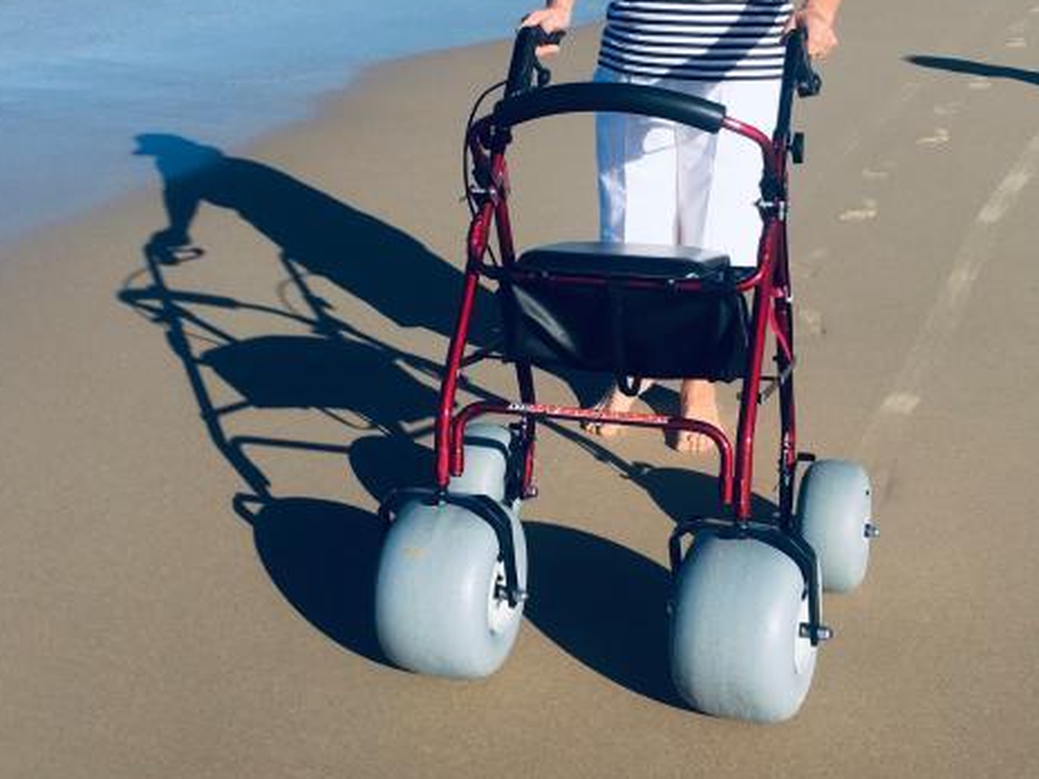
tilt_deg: -19.2
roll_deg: +0.5
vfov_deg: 28.9
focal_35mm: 50
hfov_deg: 38.2
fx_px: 1501
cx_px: 522
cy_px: 253
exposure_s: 1/2198
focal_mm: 4.15
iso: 25
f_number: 2.2
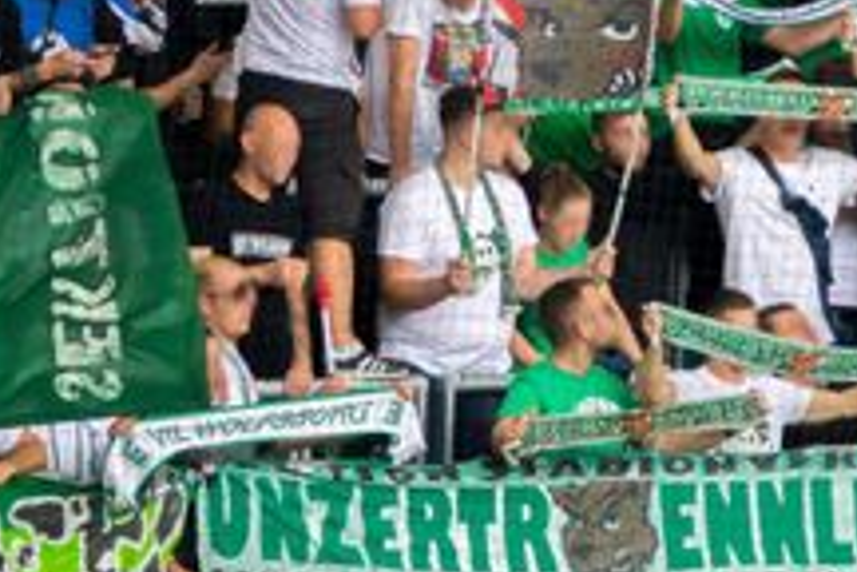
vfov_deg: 0.9
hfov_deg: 1.3
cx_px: 1083
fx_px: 37657
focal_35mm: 1582
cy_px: -52
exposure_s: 1/500
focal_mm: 220
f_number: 4
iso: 800
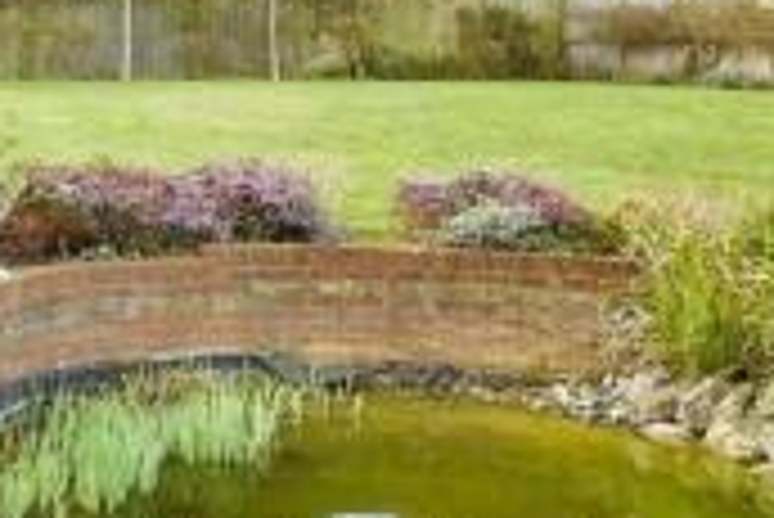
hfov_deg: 29.9
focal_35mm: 57
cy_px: 56
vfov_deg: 23.2
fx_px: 1227
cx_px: -160
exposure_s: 1/200
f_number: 7.1
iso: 500
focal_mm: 10
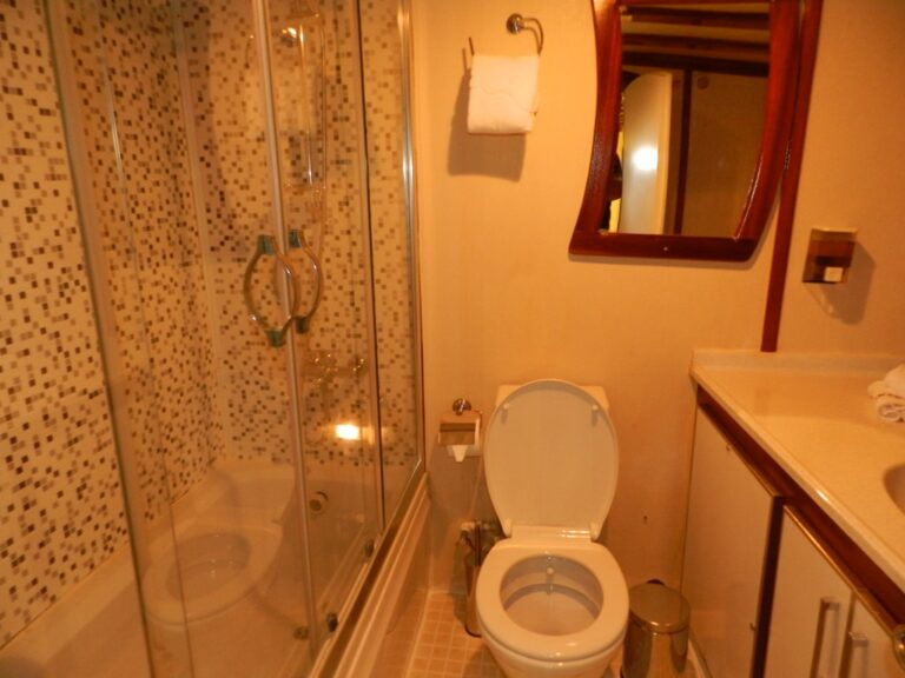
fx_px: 601
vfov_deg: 58.9
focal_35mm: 23
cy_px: 339
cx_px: 452
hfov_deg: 73.9
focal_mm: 4
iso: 400
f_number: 3.4
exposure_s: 1/5
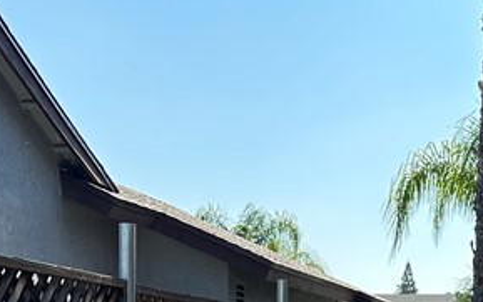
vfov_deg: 13.9
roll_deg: -1.6
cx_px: 404
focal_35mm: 90
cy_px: 409
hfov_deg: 22.6
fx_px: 1185
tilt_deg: -2.9
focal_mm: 6.86
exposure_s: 1/2469
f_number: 1.78
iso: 80
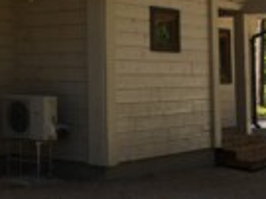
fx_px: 660
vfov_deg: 16.9
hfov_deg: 21.0
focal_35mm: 86
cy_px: 18
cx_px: -67
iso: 25
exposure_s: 1/657
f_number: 2.2
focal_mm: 4.15
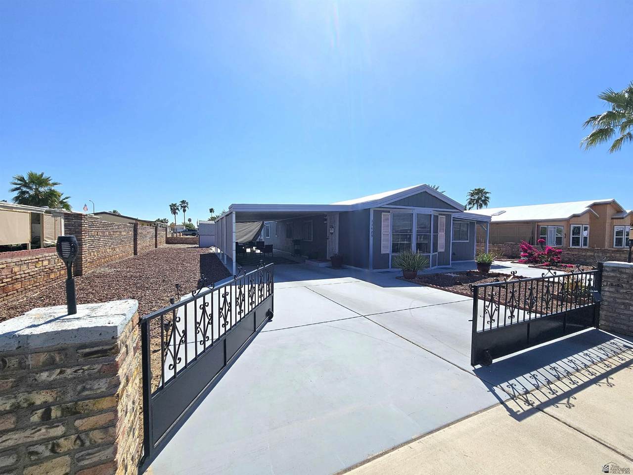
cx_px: 316
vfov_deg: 89.9
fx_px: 238
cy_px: 238
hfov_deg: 106.2
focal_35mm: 13
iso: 50
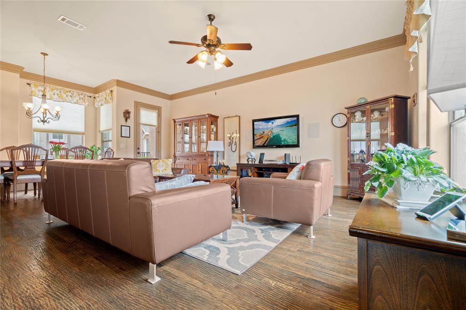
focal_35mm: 16
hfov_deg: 96.8
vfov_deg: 73.7
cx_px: 233
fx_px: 207
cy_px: 155
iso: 100
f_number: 8
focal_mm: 16
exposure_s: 8
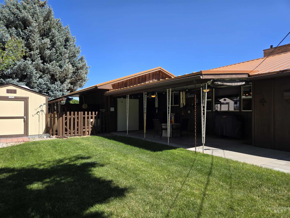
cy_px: 109
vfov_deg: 58.9
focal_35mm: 23
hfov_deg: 73.9
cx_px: 145
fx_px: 193
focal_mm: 5.4
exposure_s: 1/1167
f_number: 1.8
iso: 25
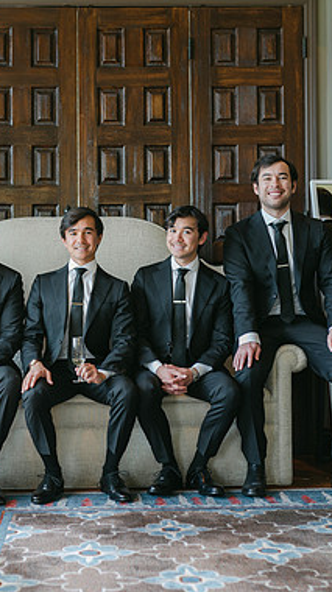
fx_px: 910
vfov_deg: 36.0
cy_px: 299
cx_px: 108
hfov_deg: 20.6
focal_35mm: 58
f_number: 2
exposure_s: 1/125
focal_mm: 35
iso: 180
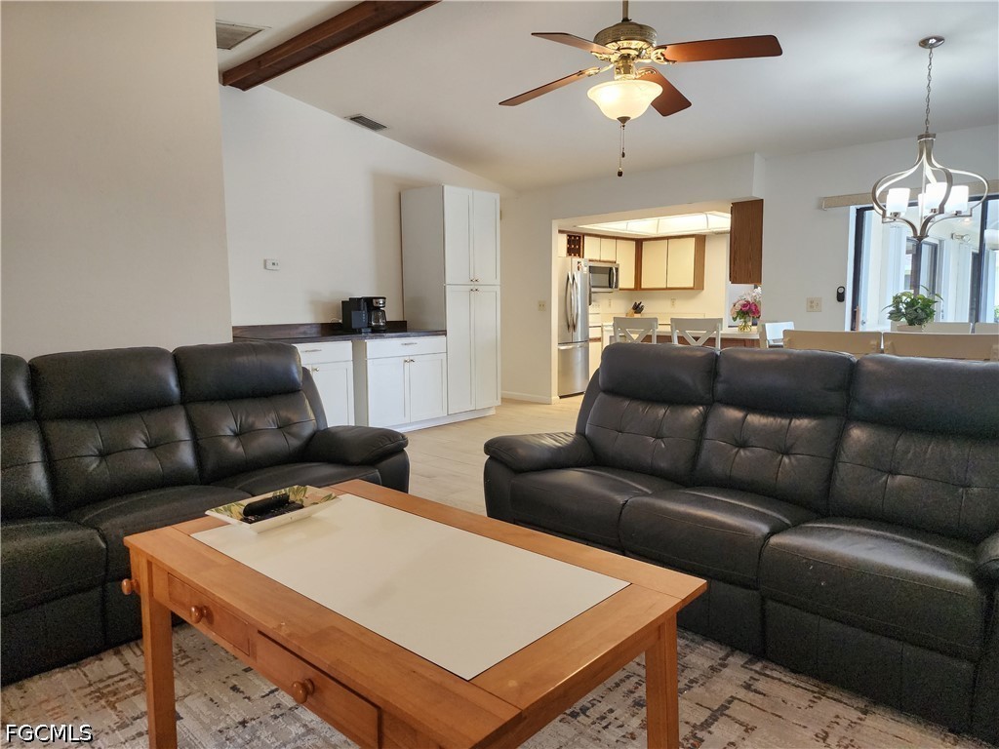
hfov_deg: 73.9
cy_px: 374
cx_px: 500
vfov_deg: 58.9
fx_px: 664
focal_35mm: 23
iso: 250
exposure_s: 1/120
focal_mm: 6.4
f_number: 1.8
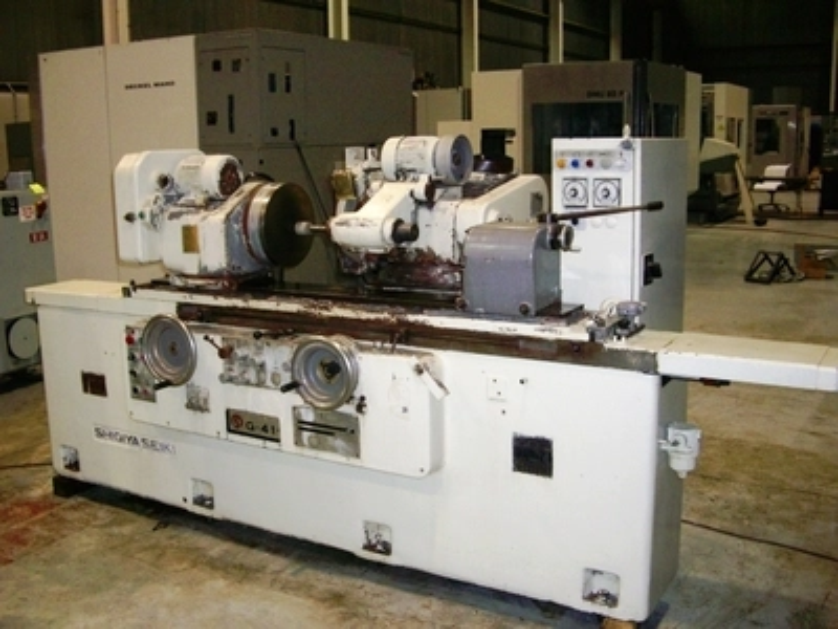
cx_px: 419
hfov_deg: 49.0
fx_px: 920
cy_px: 314
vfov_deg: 37.7
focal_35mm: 38
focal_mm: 7.9
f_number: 2.8
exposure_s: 1/60
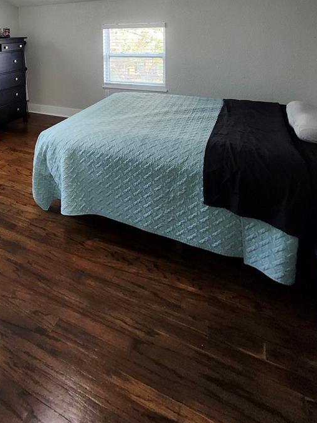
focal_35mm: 23
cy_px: 64
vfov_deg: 64.8
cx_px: 83
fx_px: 281
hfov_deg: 56.3
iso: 400
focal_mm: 1.74
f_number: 2.2
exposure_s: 1/30
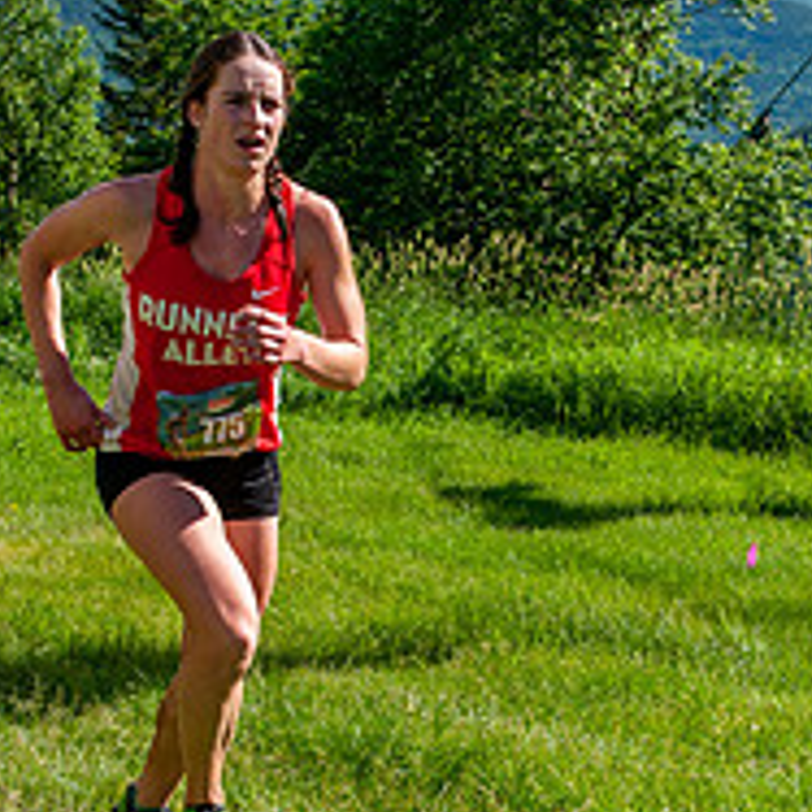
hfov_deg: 16.7
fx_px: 2760
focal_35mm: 104
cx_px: 389
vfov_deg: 16.7
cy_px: 569
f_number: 8
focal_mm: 34
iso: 200
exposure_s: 1/400
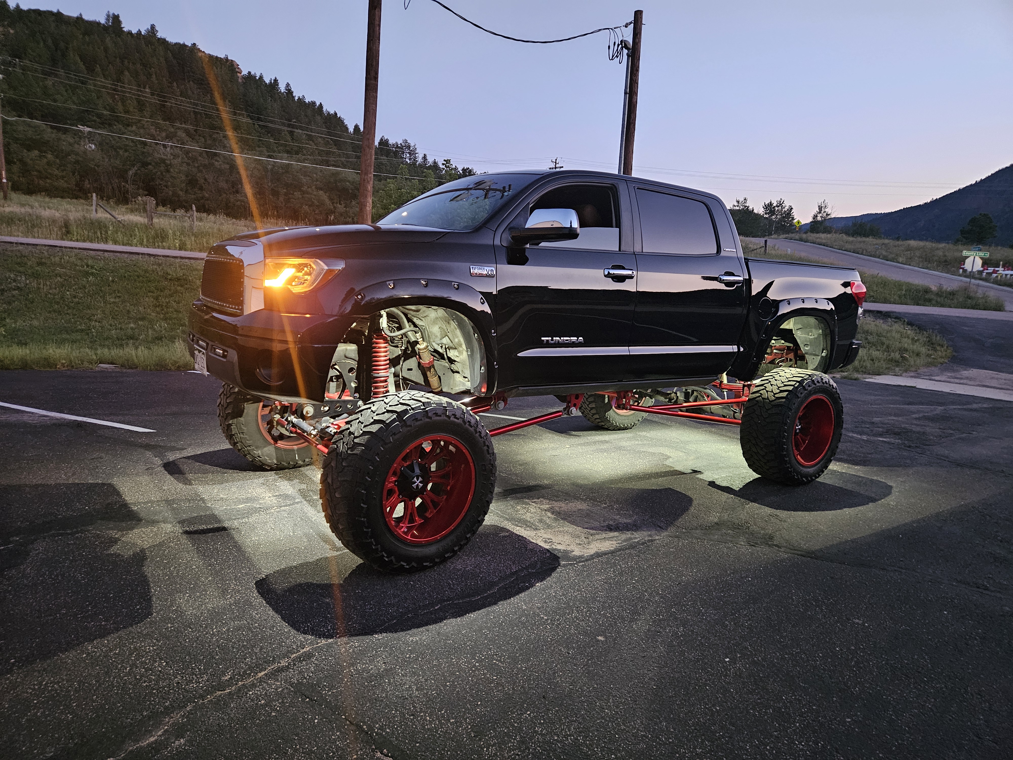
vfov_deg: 58.9
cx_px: 506
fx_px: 673
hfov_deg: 73.9
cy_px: 380
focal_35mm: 23
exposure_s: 1/24
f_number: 1.8
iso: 1000
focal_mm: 5.4
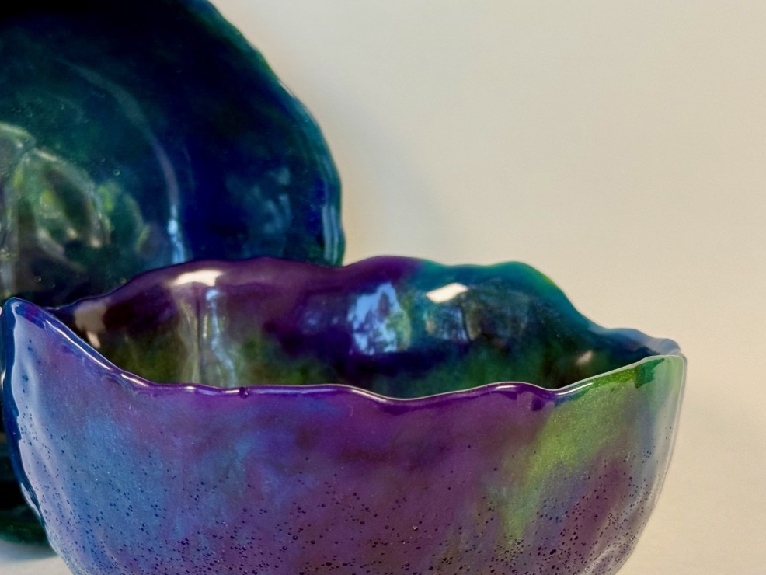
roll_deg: +0.0
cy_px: 268
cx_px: 277
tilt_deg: -12.1
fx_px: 1616
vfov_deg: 20.2
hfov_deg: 26.6
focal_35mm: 73
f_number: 1.78
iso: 80
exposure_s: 1/223
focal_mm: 6.76
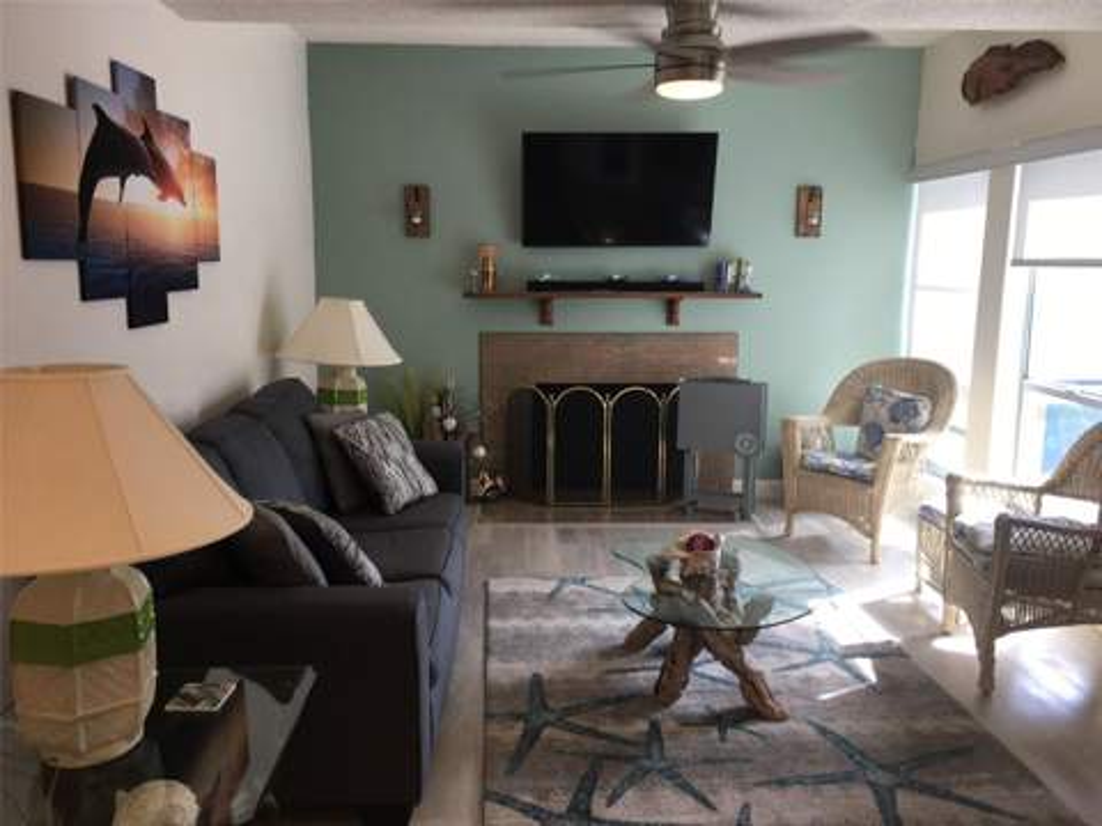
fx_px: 923
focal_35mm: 29
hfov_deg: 61.7
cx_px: 551
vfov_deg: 48.2
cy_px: 413
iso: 32
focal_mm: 4.15
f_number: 2.2
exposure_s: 1/60
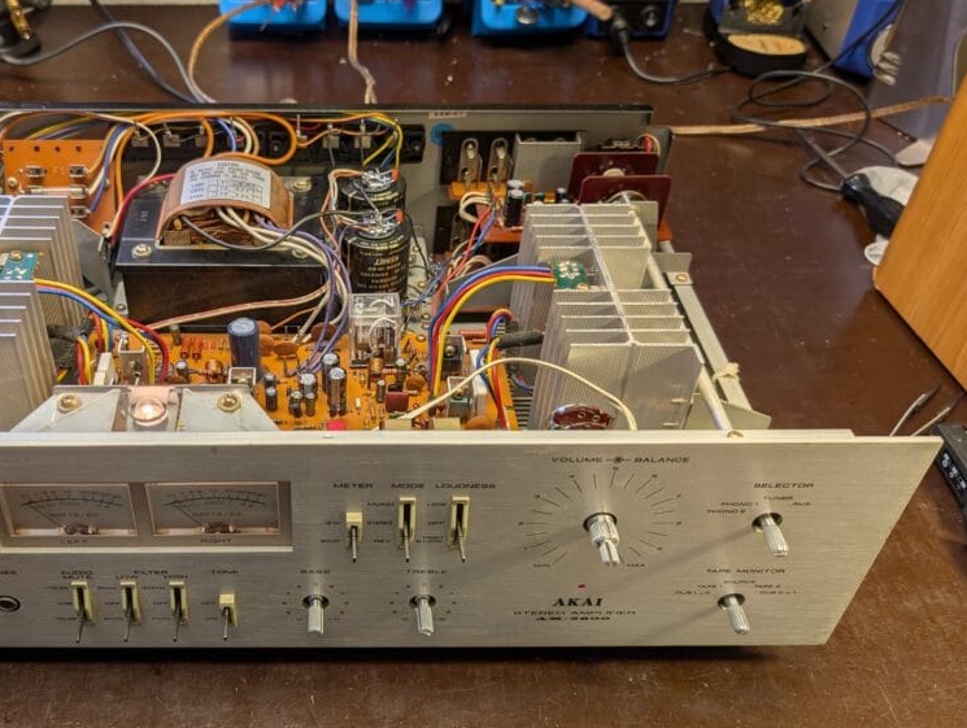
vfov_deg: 43.0
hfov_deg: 54.1
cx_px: 317
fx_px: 923
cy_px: 378
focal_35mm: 33
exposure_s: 1/121
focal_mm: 6.9
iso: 20
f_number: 1.68
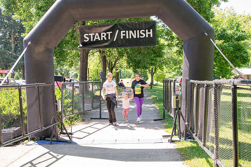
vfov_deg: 36.8
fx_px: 251
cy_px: 84
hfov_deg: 53.2
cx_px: 126
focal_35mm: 36
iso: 500
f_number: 4
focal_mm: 24
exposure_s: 1/400
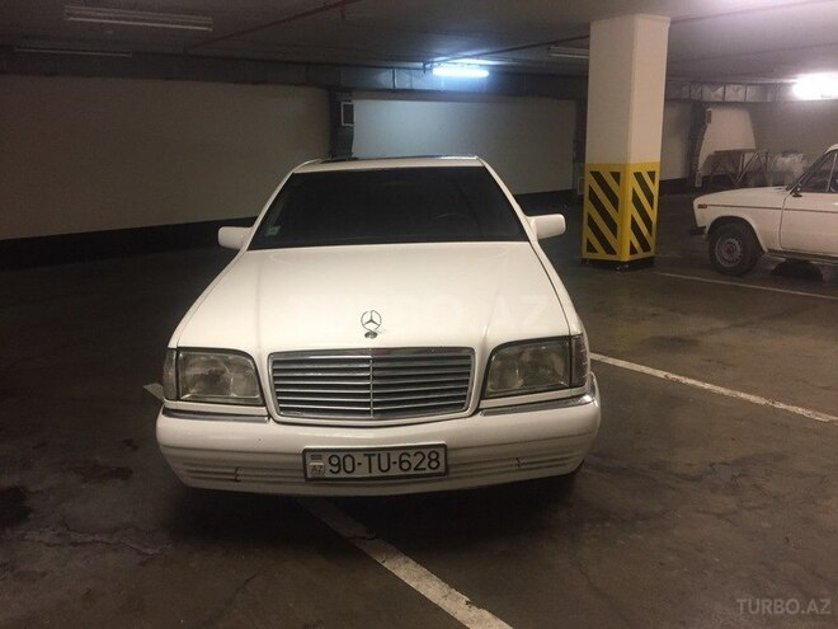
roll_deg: +0.4
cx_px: 419
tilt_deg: -11.8
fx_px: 702
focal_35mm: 29
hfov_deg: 61.7
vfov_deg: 48.2
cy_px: 314
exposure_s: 1/33
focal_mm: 4.15
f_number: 2.2
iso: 250
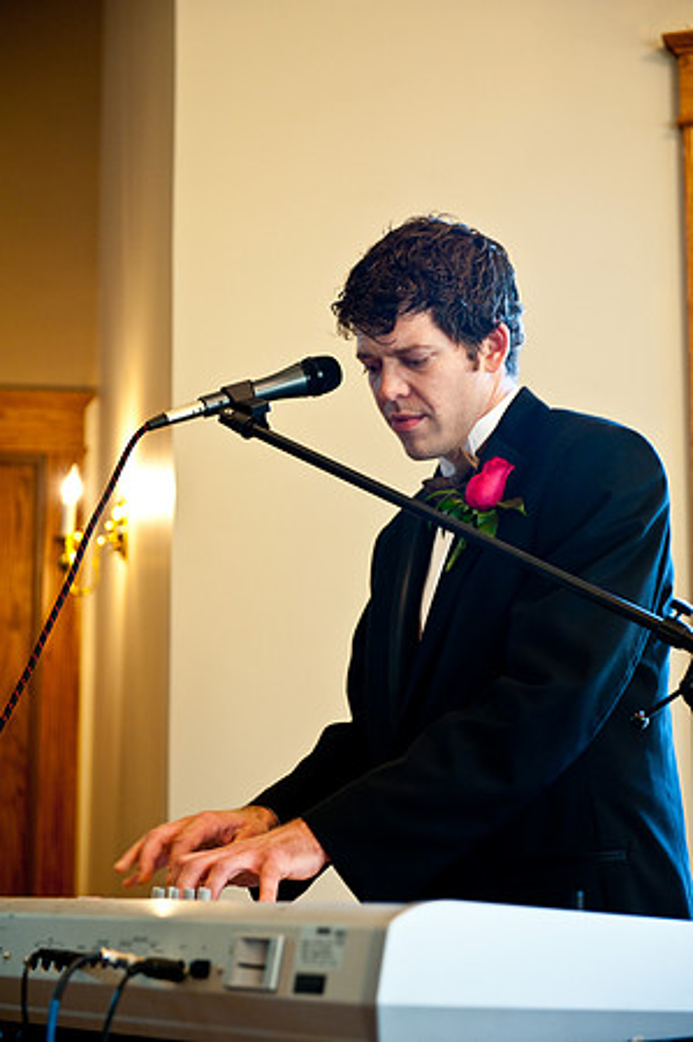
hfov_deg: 19.4
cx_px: 346
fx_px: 2026
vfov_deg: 28.9
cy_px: 521
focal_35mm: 70
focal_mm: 70
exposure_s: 1/40
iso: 1250
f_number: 3.5
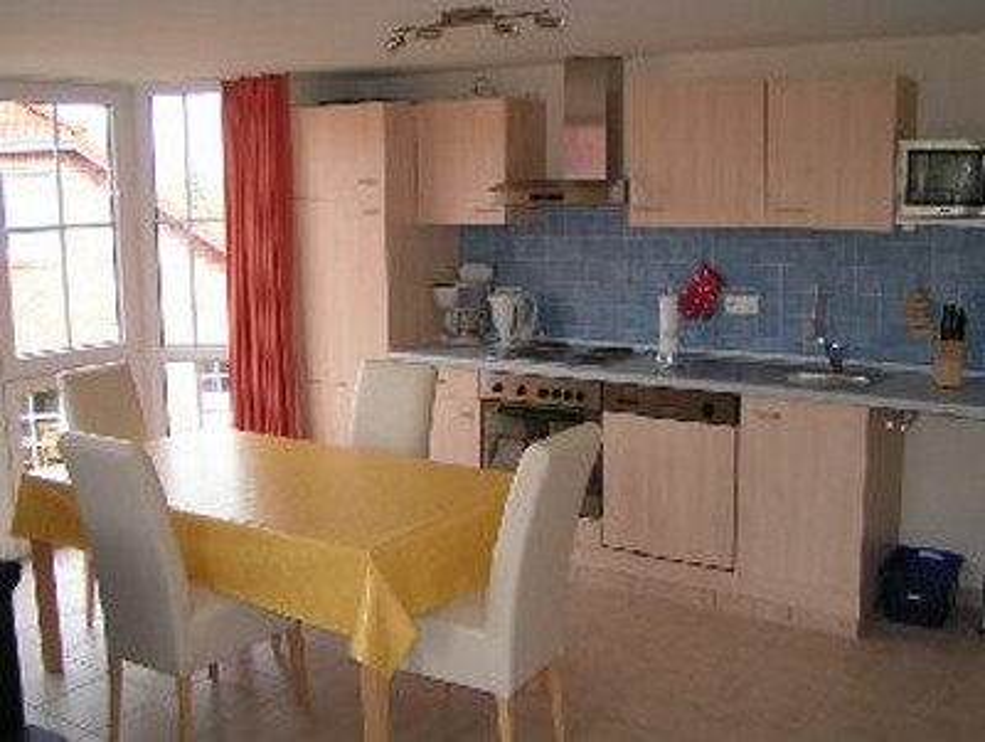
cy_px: 371
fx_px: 1083
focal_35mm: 38
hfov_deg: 48.9
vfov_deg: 37.8
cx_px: 492
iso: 50
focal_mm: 5.8
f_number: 2.8
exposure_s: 1/50
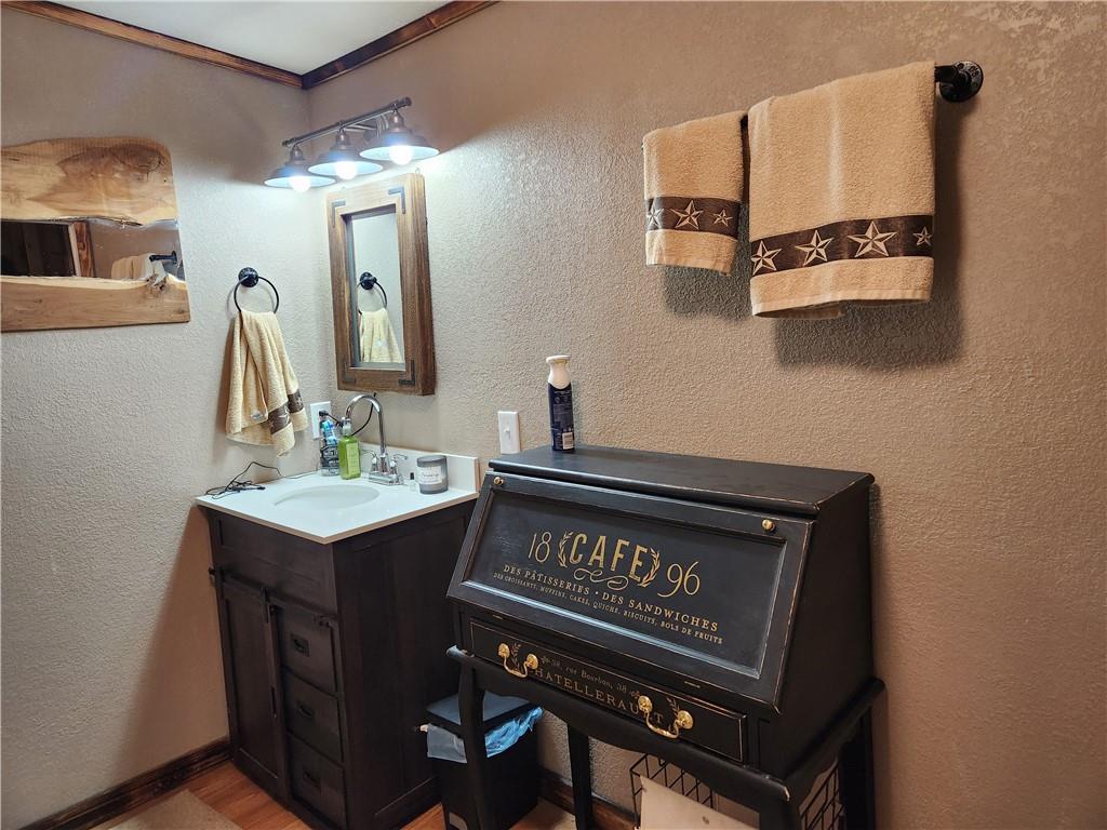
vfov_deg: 58.9
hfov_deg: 73.9
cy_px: 415
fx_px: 736
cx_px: 554
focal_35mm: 23
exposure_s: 1/120
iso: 320
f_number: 1.8
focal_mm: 5.4
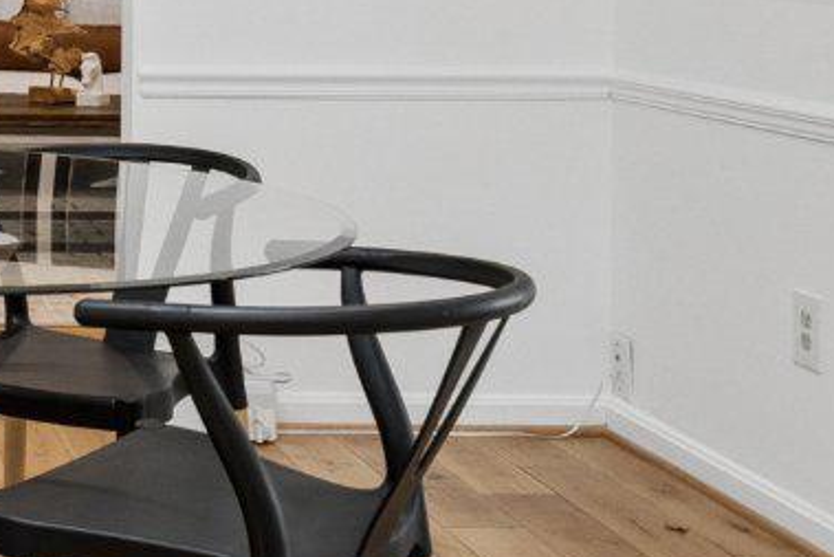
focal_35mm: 81
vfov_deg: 16.3
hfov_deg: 22.2
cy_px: -94
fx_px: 1877
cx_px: -279
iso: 1250
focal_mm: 15
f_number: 7.1
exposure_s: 1/125
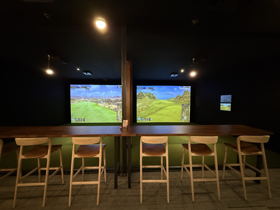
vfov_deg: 85.7
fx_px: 113
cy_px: 105
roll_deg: -0.6
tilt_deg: -1.8
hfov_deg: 102.1
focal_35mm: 14
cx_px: 140
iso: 1000
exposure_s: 1/60
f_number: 2.2
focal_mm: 2.22
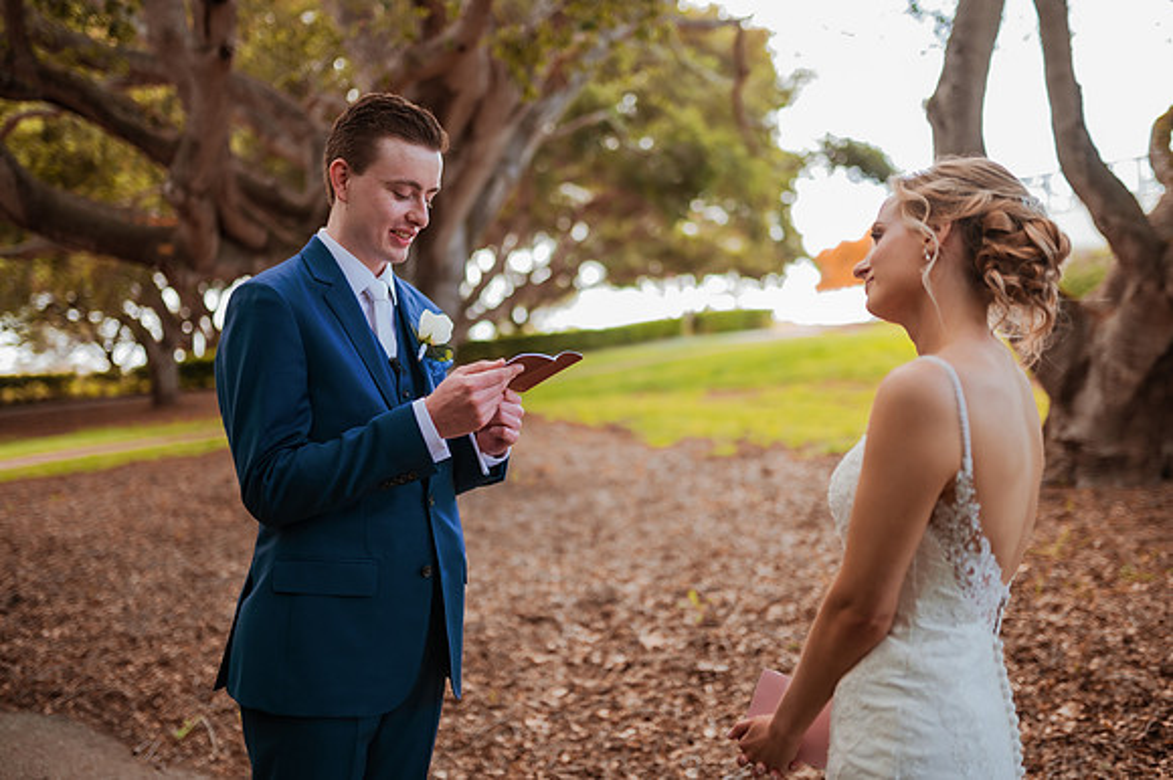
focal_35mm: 35
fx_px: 1140
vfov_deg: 37.8
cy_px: 390
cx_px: 586
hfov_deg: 54.5
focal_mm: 35
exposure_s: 1/800
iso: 320
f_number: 1.4
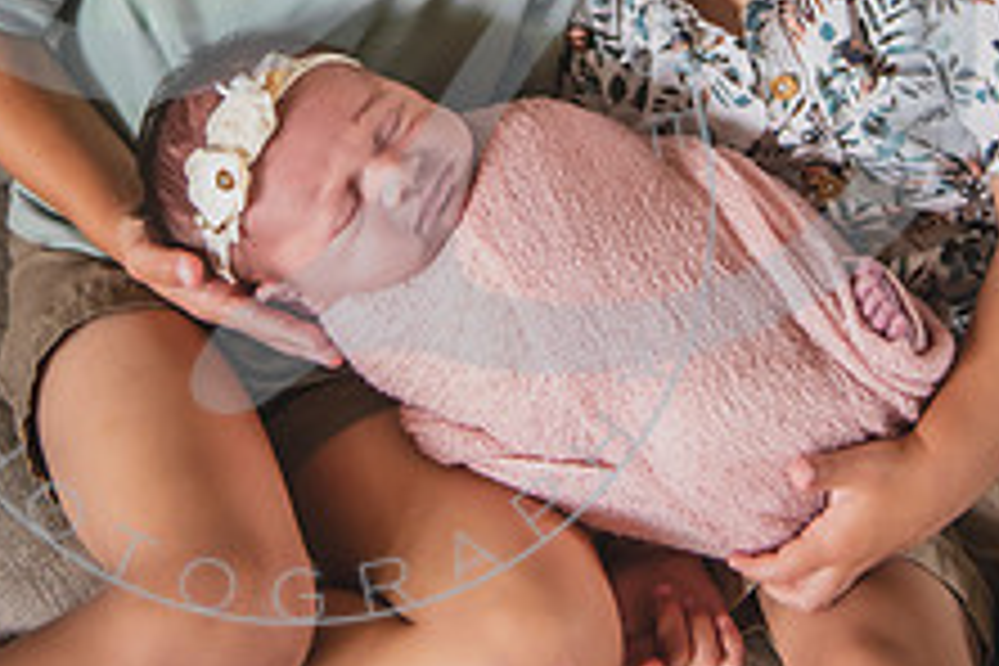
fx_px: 1804
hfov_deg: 31.0
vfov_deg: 19.7
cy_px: -135
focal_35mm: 65
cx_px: 500
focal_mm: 32
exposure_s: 1/200
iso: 1600
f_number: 2.8
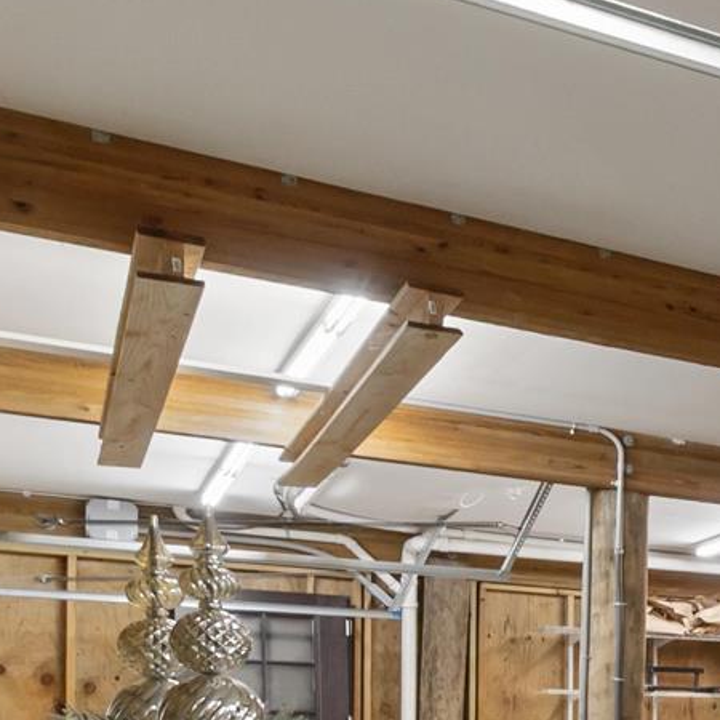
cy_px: 766
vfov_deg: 27.4
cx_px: 1357
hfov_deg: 19.8
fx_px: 1365
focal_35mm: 58
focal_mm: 10
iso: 500
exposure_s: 1/5
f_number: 9
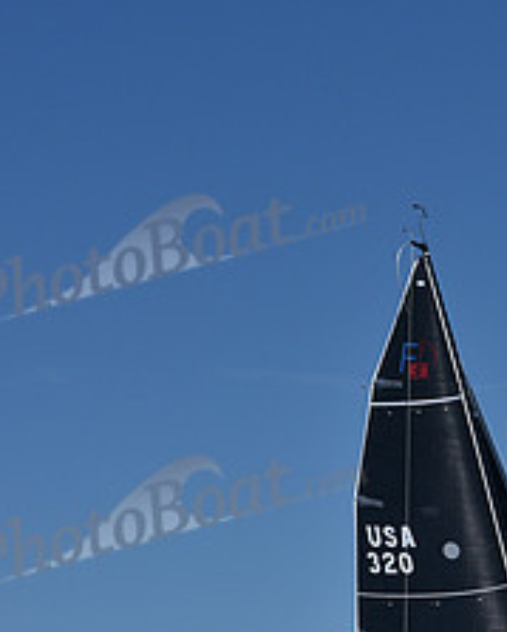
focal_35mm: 195
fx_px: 3650
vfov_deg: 9.8
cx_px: 514
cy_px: 623
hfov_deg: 7.9
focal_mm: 80
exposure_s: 1/800
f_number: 7.1
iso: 250
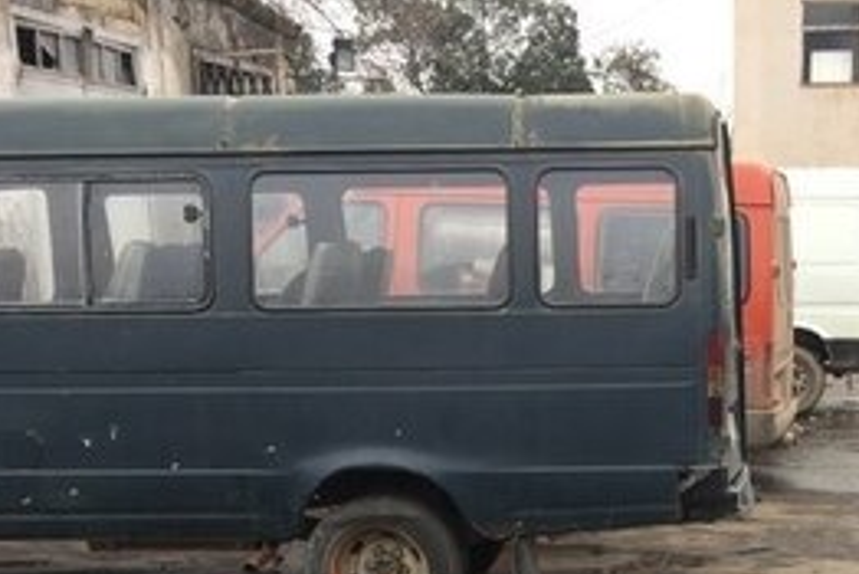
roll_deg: +0.3
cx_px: 636
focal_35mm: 76
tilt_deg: -15.9
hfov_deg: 26.3
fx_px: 1814
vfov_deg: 16.7
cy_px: 805
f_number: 2.2
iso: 32
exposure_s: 1/180
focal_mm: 4.15
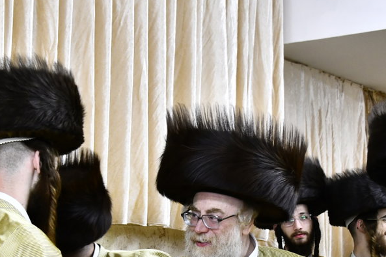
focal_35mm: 85
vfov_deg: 15.7
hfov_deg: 23.9
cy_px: 274
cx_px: 219
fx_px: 911
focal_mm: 36
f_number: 5
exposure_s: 1/250
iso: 1000
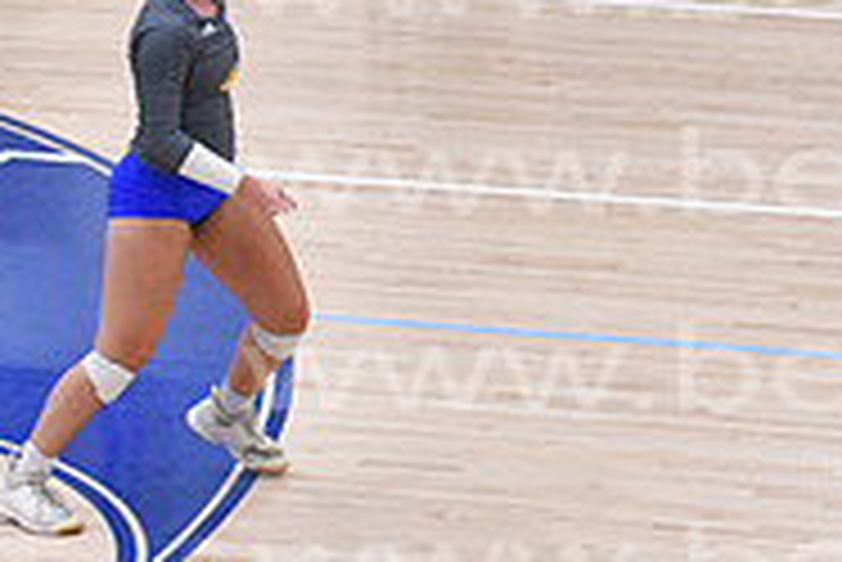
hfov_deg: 6.2
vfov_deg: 4.2
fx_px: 7630
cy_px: 281
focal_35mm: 326
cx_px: 1274
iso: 6400
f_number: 3.2
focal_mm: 70
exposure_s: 1/1000
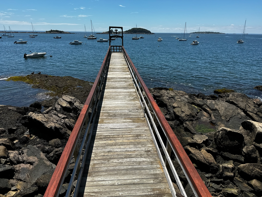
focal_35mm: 24
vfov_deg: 56.8
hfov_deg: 71.6
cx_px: 131
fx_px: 182
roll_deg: -0.7
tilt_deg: -20.7
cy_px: 98
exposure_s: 1/7092
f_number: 1.78
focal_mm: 6.76
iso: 80
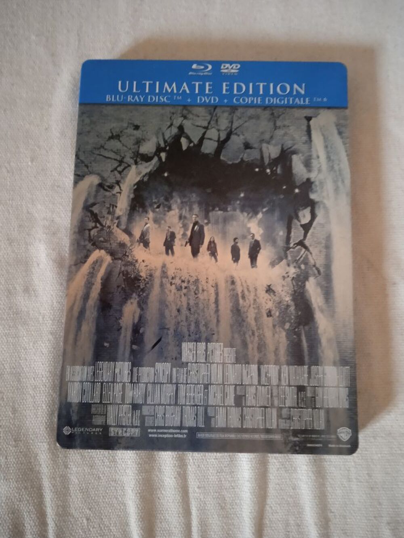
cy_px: 269
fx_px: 436
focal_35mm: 28
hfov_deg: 49.8
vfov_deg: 63.4
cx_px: 202
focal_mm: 3.43
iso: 2168
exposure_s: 1/14.3
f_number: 2.2
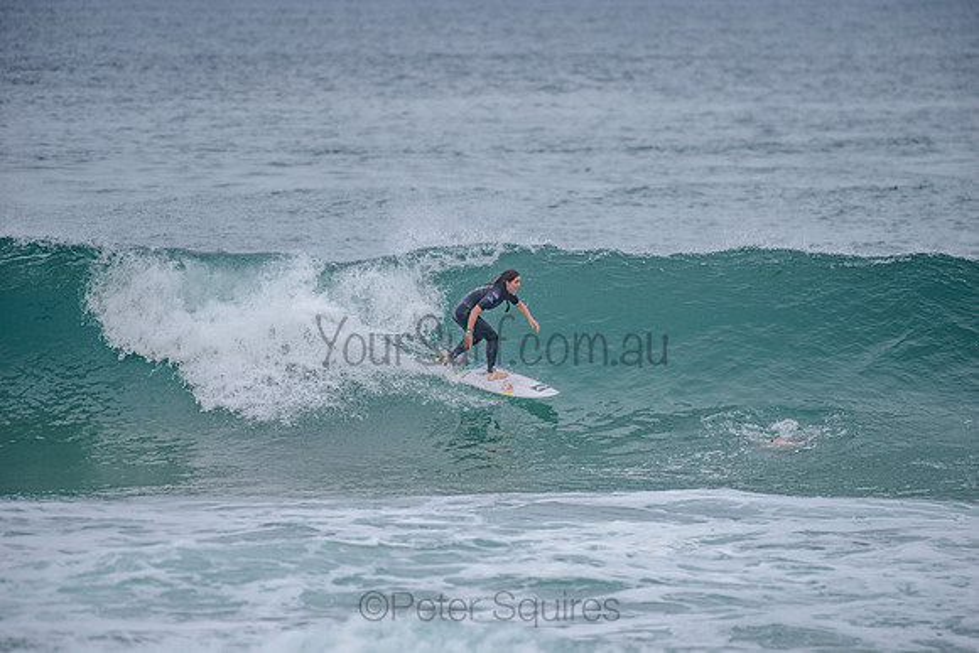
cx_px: 490
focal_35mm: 500
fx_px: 13600
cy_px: 326
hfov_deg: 4.1
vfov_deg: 2.8
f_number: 5.6
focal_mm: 500
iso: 320
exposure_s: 1/2000
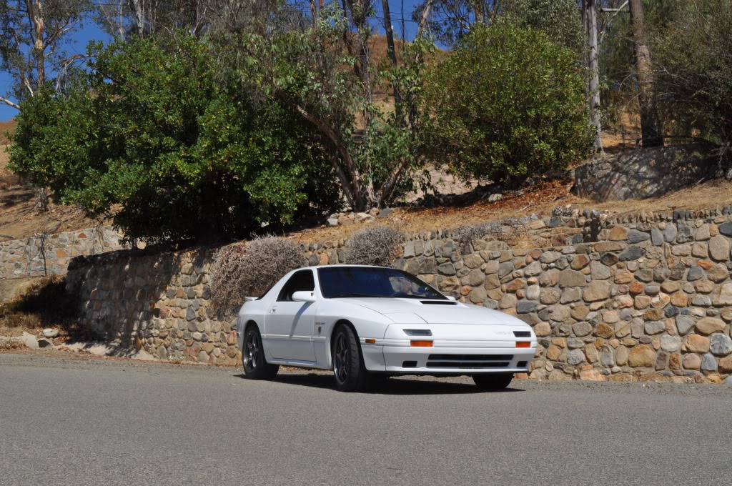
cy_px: 243
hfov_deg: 41.2
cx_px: 366
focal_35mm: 48
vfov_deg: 28.0
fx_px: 975
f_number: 18
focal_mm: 32
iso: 200
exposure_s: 1/200
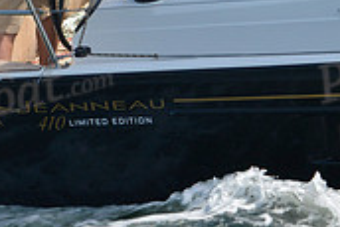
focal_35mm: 269
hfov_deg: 7.6
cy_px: -23
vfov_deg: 5.1
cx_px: 217
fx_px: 2543
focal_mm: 80
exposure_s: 1/1250
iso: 280
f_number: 7.1
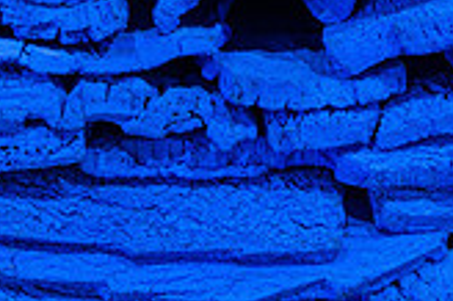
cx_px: 141
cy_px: -197
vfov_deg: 14.5
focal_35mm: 85
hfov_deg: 23.8
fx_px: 1068
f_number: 2.5
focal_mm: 8.8
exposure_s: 1/30
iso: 400
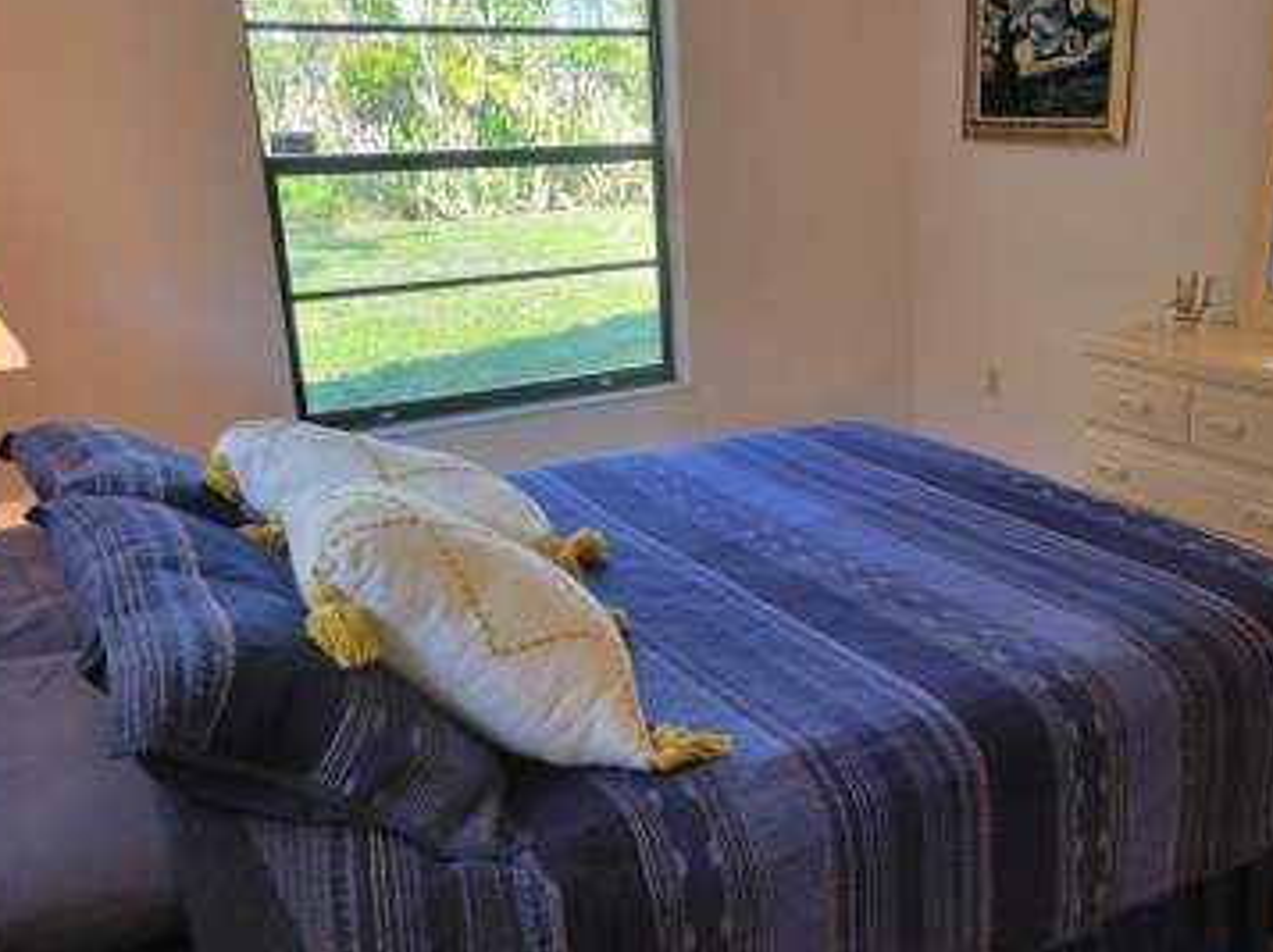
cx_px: 806
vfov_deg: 40.6
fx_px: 1286
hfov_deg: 52.0
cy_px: 485
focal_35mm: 35
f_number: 1.8
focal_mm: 5.4
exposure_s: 1/120
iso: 200
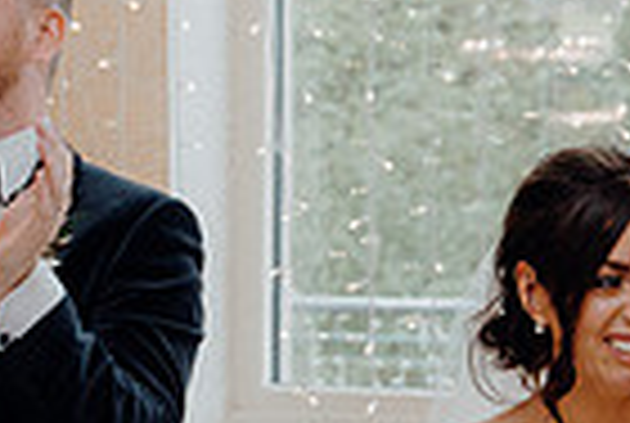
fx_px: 2683
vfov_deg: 8.8
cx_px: 306
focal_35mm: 153
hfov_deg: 13.4
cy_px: 623
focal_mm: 37
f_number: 3.5
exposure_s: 1/160
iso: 1000
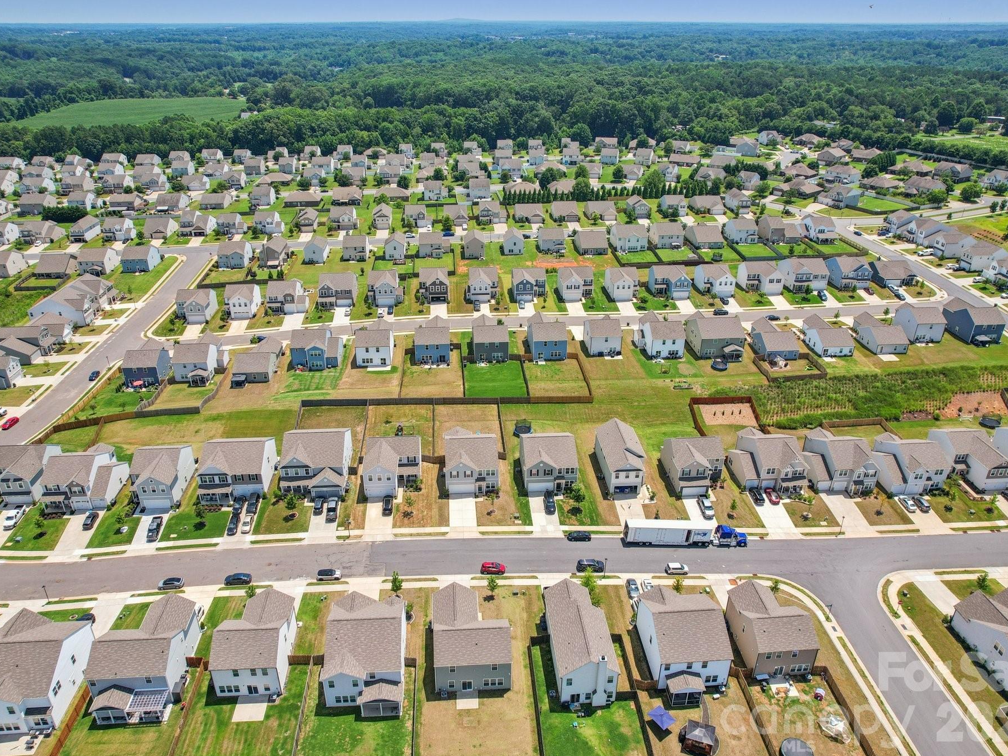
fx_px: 699
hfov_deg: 71.6
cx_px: 485
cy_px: 381
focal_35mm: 24
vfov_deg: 56.8
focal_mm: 8.38
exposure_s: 1/1500
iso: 100
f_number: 2.8
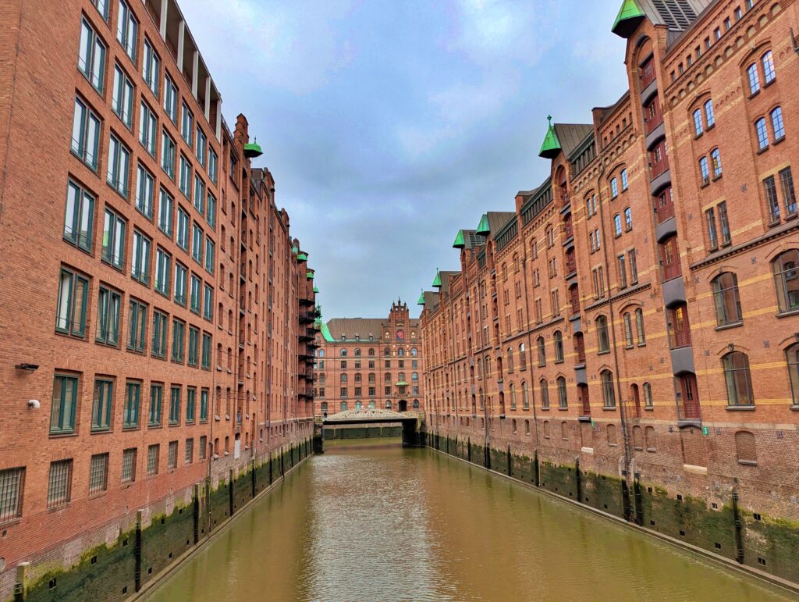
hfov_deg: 71.5
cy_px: 301
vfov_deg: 56.9
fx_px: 555
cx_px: 400
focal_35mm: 24
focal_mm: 6.81
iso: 46
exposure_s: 1/703
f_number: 1.85
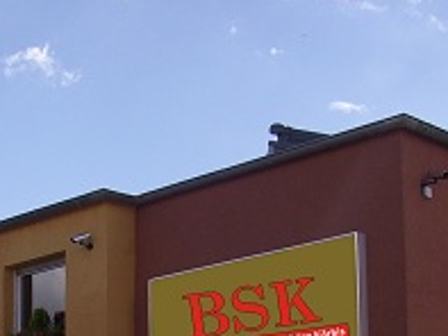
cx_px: 61
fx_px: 984
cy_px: 419
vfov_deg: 18.3
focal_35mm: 76
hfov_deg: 25.0
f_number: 4.1
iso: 71
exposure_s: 1/771
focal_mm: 5.8
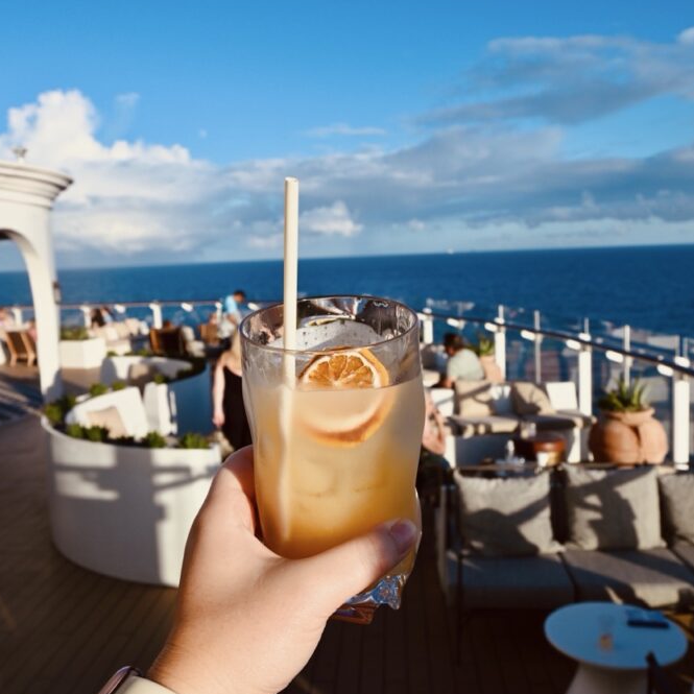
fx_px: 779
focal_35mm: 34
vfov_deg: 48.0
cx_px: 351
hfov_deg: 48.0
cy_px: 348
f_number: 7.1
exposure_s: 1/400
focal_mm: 17.5
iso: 100
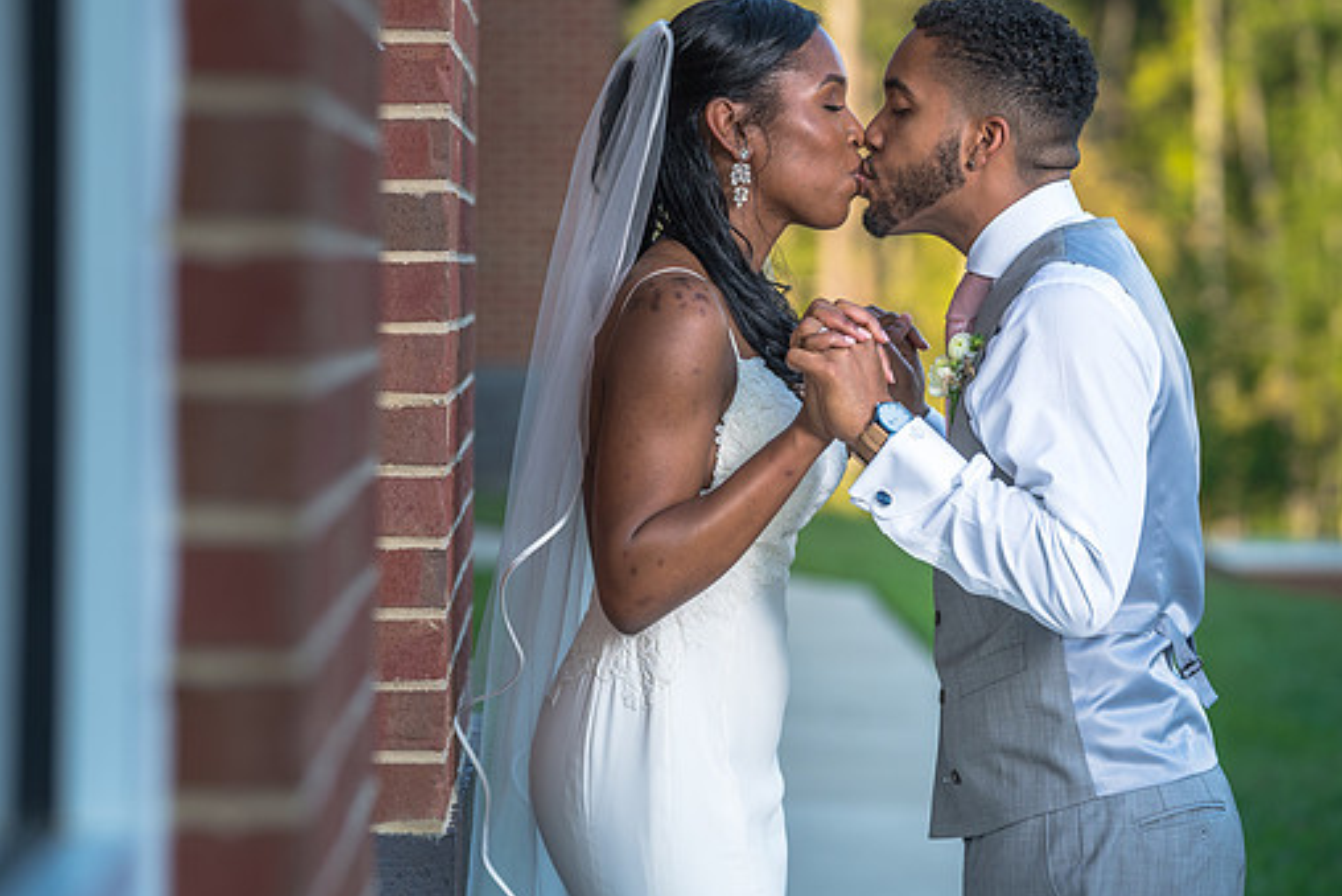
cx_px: 546
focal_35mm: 172
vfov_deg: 8.0
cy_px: 417
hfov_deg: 11.9
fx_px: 6413
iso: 100
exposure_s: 1/250
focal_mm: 139
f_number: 4
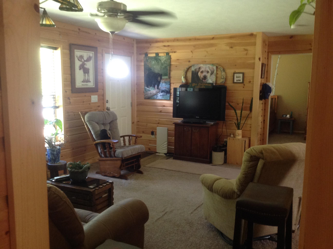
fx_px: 336
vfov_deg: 40.6
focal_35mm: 35
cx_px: 166
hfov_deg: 52.7
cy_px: 124
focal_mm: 4.28
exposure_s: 1/15
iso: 200
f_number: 2.4
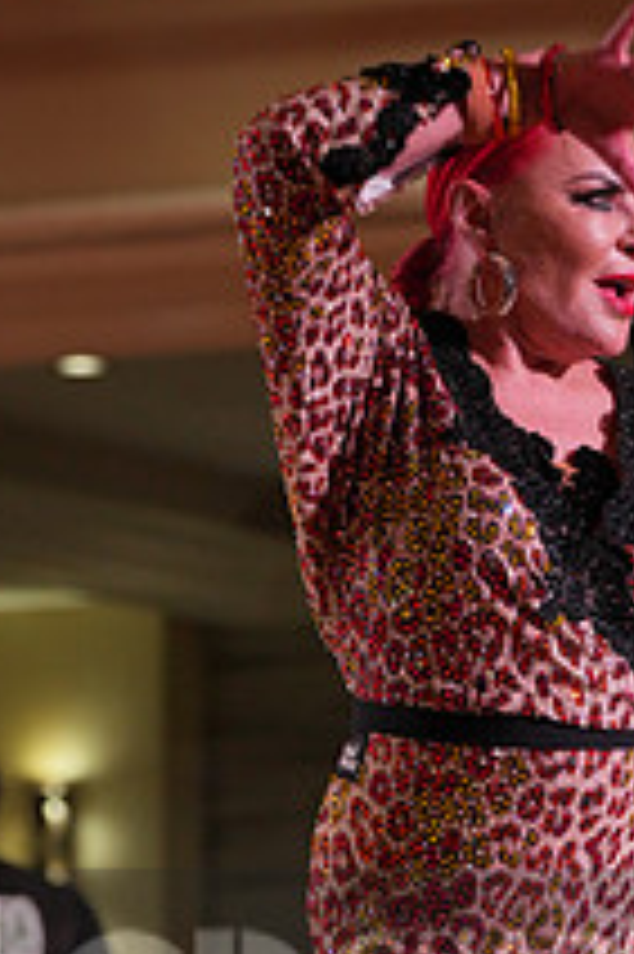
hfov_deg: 5.1
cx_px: 623
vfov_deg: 7.7
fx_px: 7038
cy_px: 1022
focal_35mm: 266
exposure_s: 1/400
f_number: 4
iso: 800
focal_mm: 97
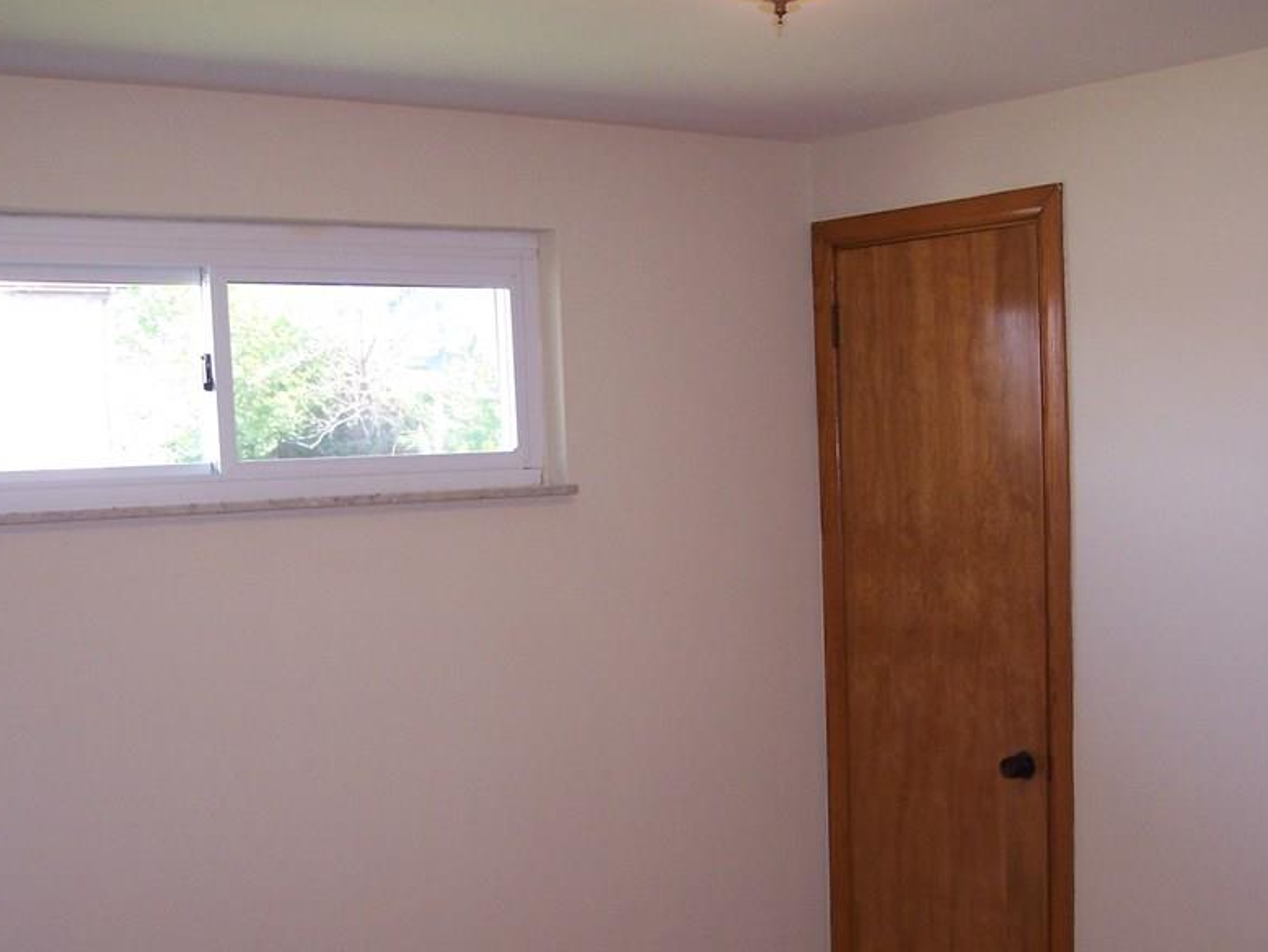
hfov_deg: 38.2
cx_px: 660
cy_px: 587
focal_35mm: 50
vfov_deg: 29.0
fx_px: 1832
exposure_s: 1/60
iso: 140
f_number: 2.8
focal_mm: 6.3
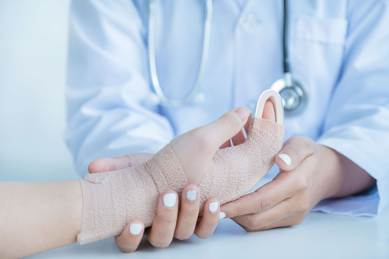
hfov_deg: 26.3
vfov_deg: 17.7
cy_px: 130
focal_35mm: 77
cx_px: 194
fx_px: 832
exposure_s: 1/200
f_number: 2.8
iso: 320
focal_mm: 51.6
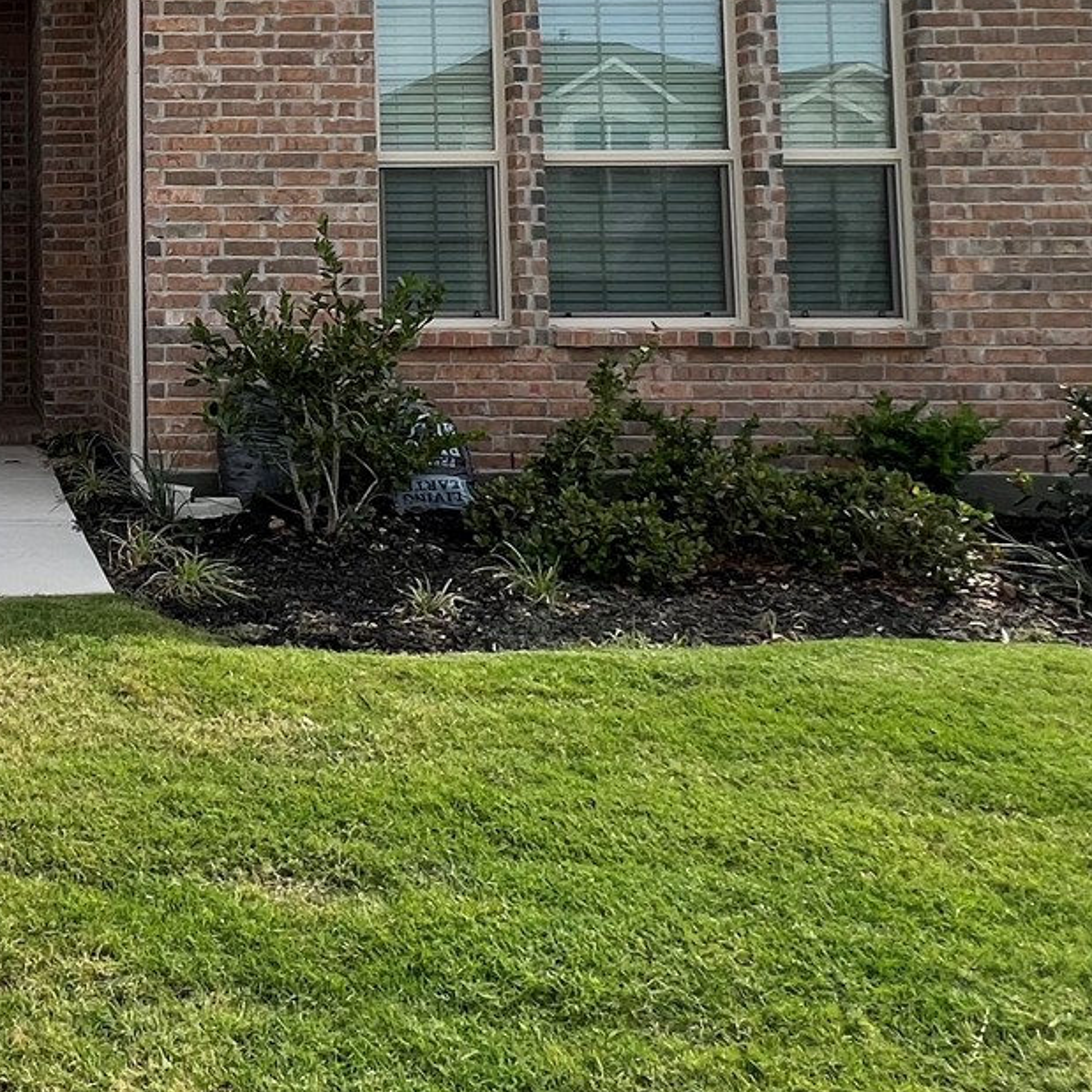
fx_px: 1356
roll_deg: -0.2
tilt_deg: +3.6
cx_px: -106
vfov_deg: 41.8
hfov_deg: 37.0
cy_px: 205
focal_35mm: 38
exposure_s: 1/995
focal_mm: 1.57
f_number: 1.8
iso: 32
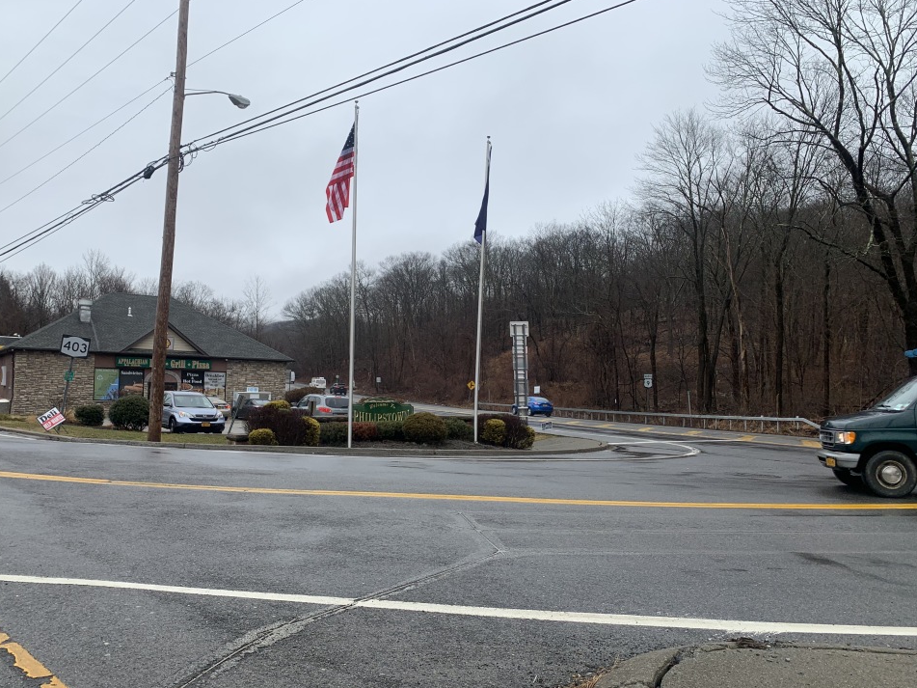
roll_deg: +0.0
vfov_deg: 49.7
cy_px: 358
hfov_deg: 63.4
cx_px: 434
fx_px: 742
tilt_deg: +5.0
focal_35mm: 28
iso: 25
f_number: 1.8
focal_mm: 4.25
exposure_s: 1/474
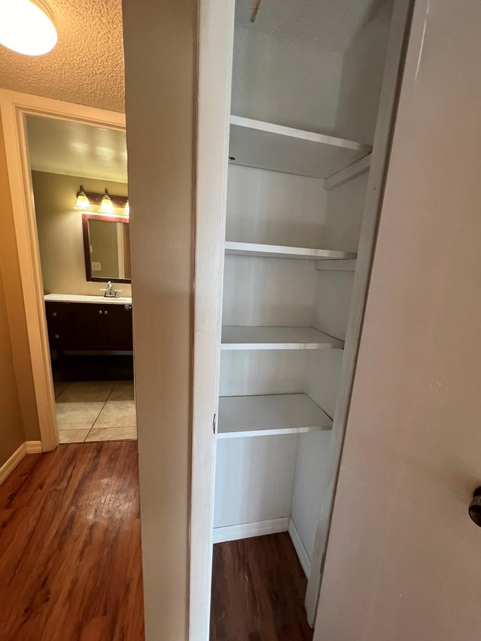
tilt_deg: -15.6
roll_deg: -3.2
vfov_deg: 97.9
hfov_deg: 81.6
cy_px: 348
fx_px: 278
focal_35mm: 15
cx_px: 261
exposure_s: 1/120
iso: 250
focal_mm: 1.57
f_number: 1.8
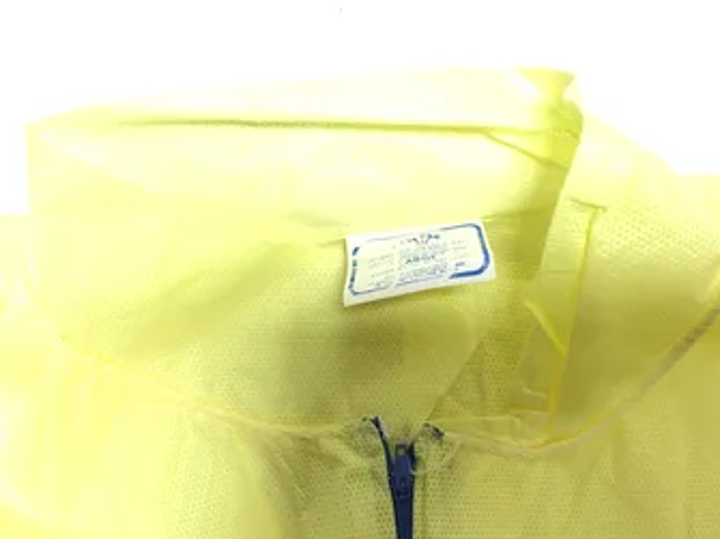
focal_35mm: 37
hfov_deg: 50.1
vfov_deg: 38.6
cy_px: 296
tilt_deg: -88.2
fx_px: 769
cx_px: 393
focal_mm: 3.3
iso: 25
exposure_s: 1/60
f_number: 2.4
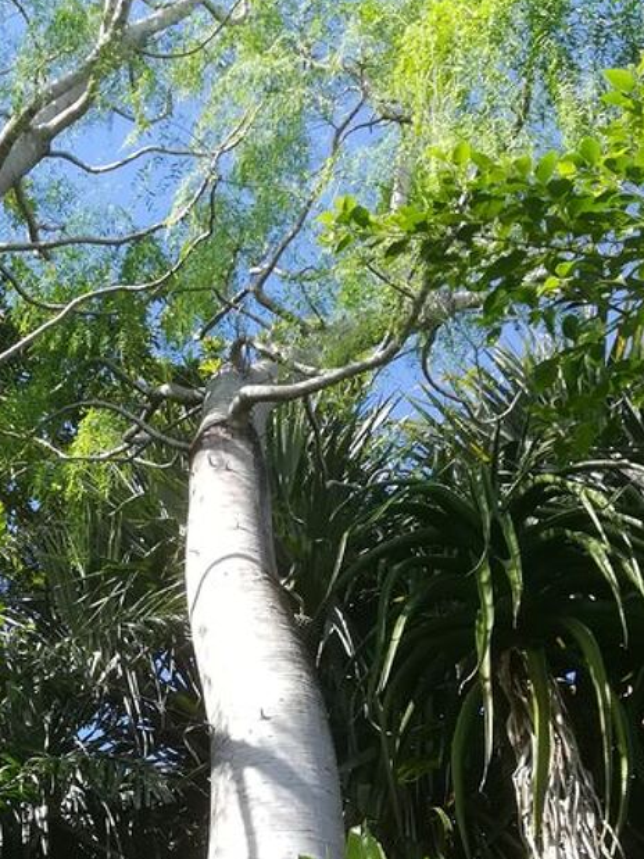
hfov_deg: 25.4
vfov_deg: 32.6
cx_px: 83
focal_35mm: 56
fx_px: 1390
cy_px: 772
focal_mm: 3.83
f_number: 2.2
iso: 50
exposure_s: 1/346
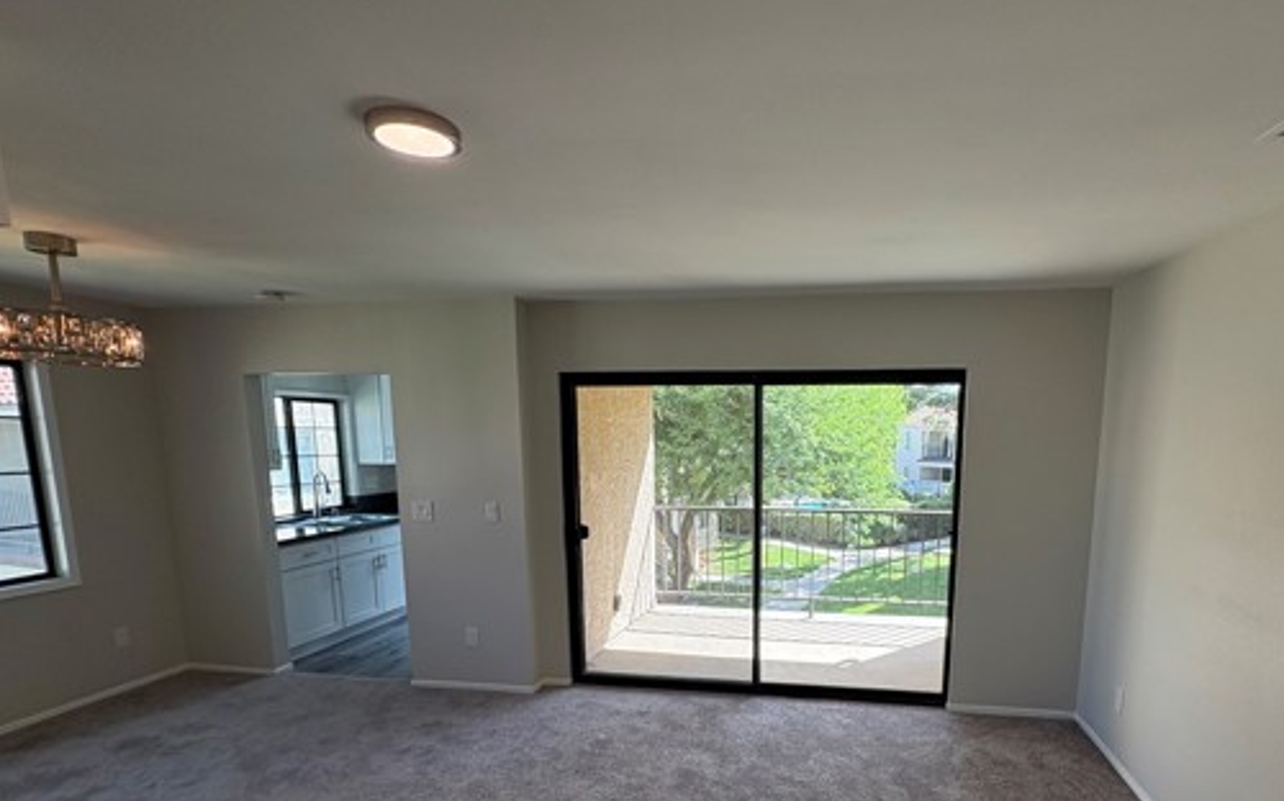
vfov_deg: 60.6
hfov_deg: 87.4
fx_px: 665
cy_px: 539
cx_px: 740
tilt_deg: -9.6
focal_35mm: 19
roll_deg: +0.0
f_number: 2.2
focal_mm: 2.22
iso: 64
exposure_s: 1/190
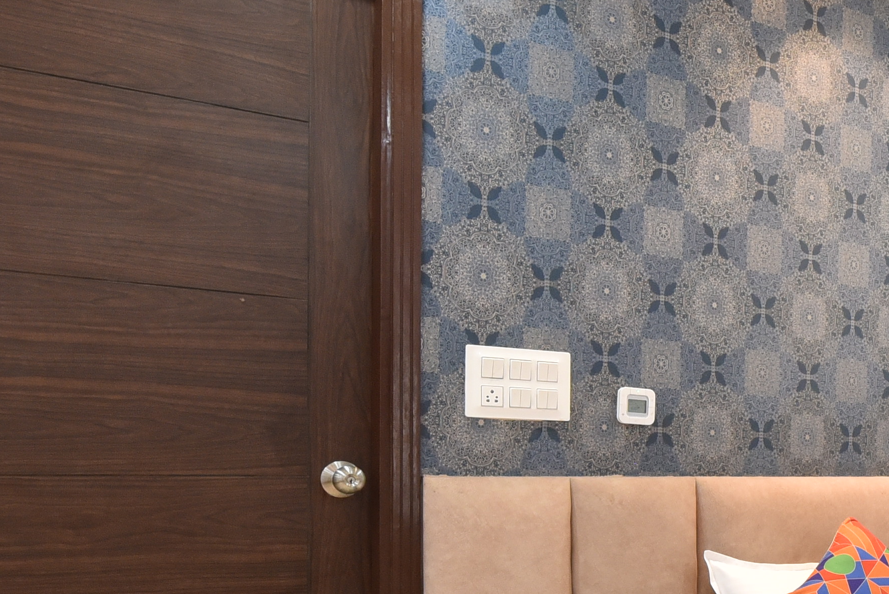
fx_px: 1260
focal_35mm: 51
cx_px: 1269
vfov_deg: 26.0
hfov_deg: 28.4
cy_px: 487
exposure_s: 1/20
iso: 1250
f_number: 7.1
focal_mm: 15
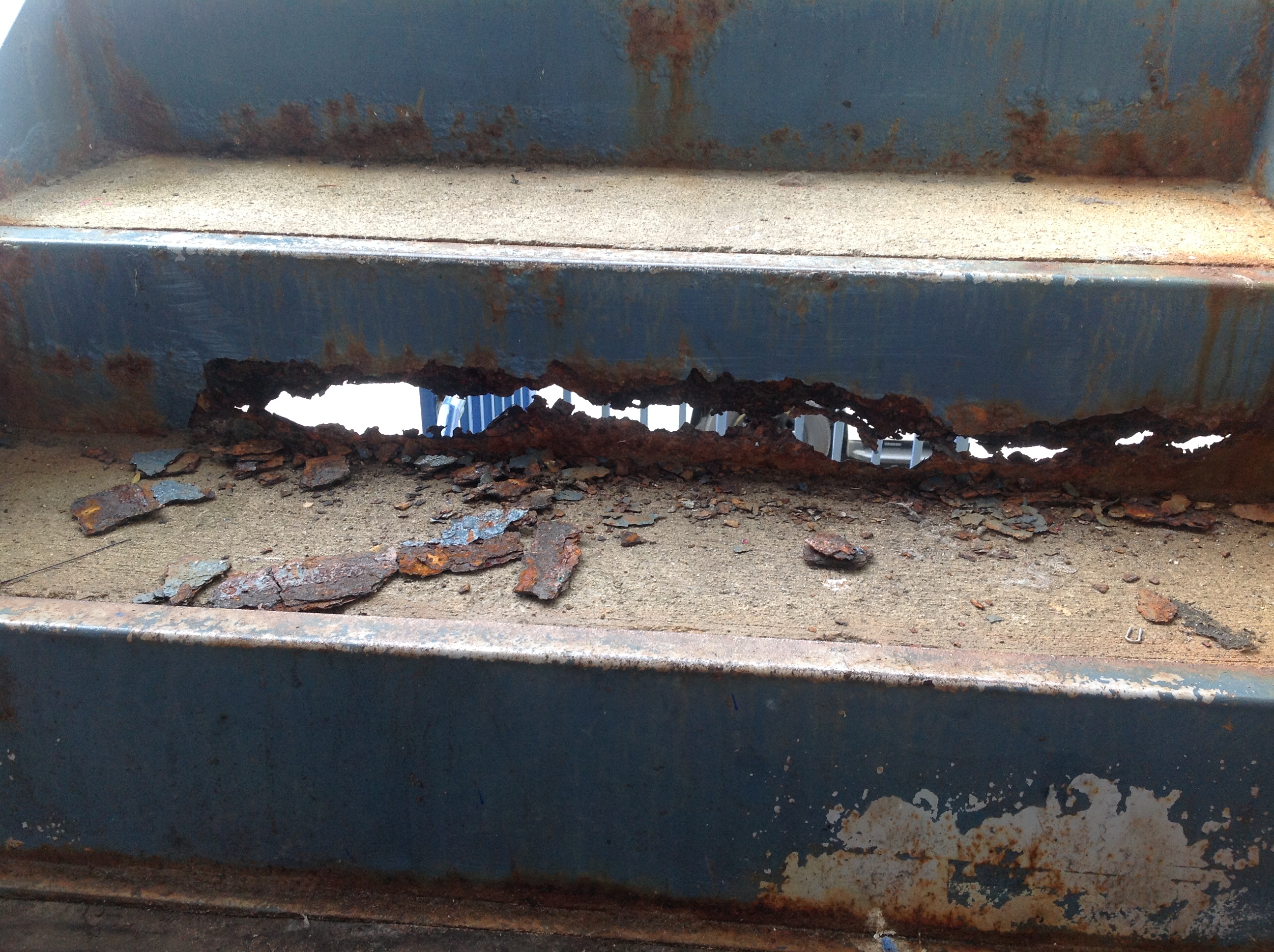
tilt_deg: -23.6
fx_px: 1286
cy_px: 476
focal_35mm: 35
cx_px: 637
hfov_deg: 52.7
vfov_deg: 40.6
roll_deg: -2.6
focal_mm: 4.28
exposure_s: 1/60
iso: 64
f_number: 2.4
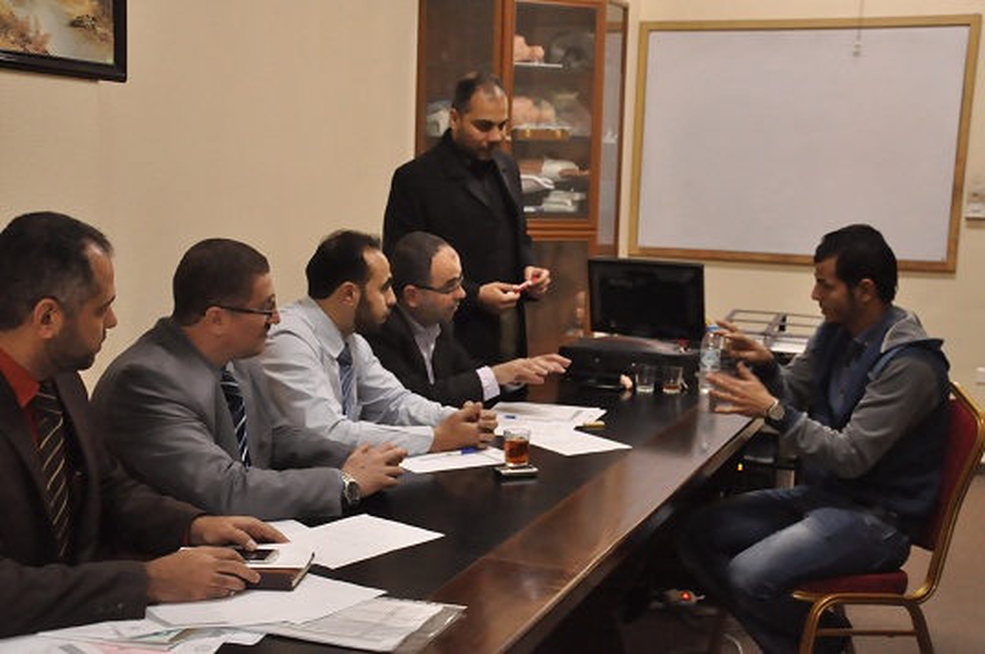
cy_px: 327
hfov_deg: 38.9
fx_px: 1394
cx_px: 492
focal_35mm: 51
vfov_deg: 26.4
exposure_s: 1/60
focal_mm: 34
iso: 3200
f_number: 5.6
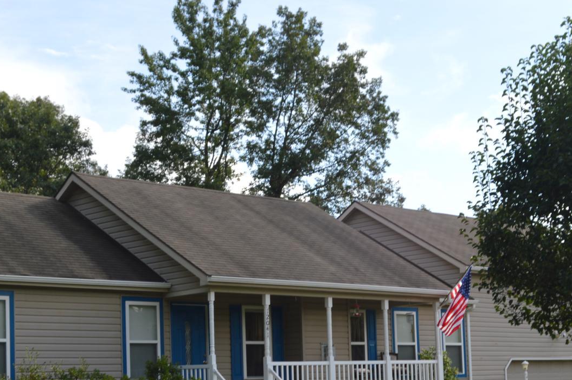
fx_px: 1063
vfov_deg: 20.0
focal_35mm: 67
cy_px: 308
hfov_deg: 30.1
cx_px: 316
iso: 100
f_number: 6.3
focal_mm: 23
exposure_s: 1/200
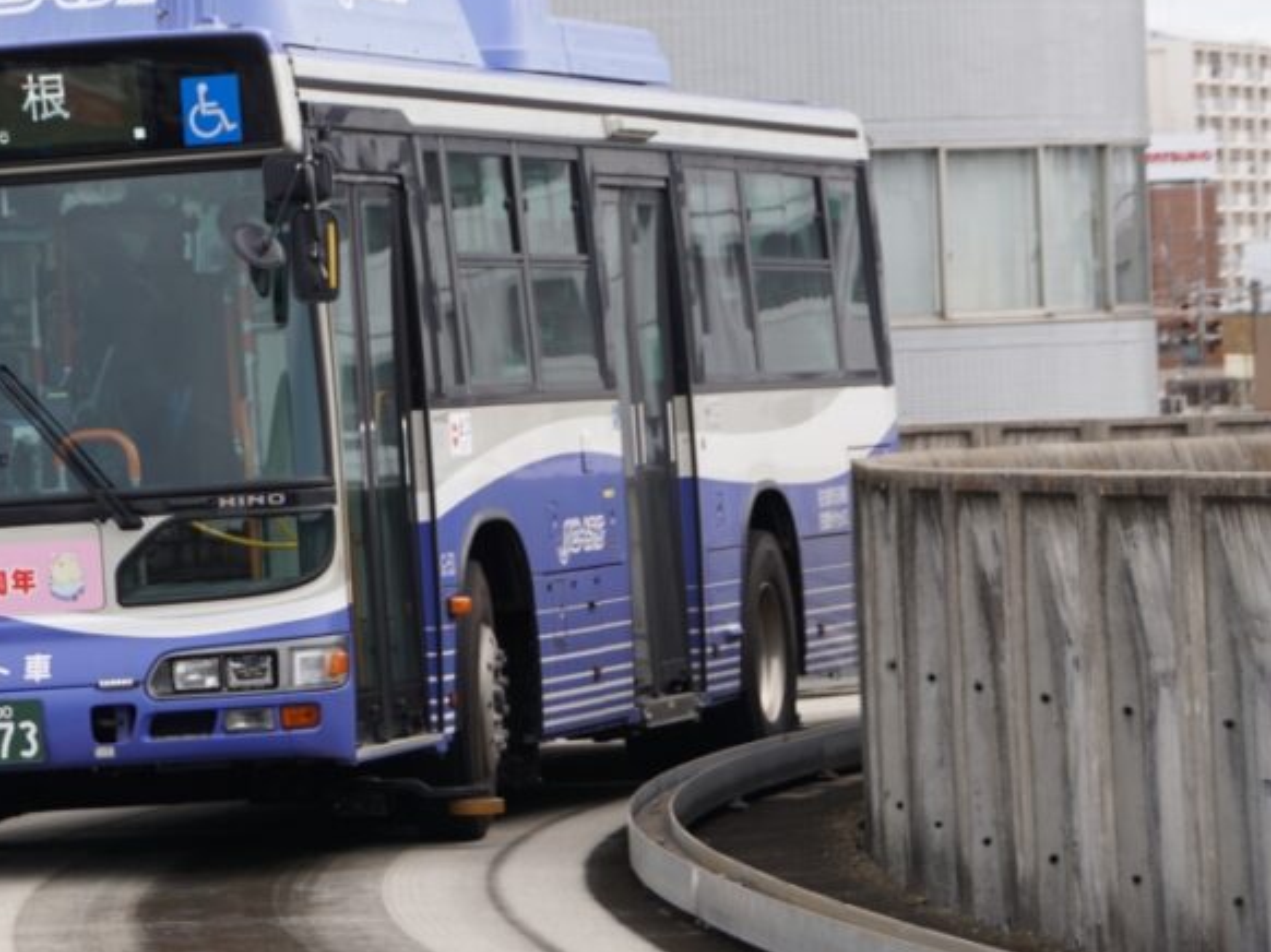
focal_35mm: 216
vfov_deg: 6.9
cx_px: 192
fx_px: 7922
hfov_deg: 9.1
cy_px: 406
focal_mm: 85
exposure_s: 1/200
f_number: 5.6
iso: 100
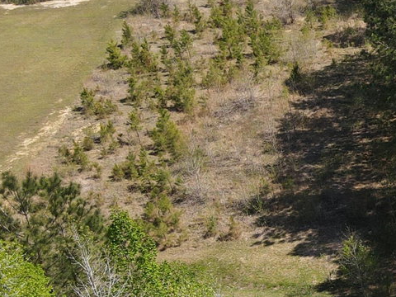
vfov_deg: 18.4
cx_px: 602
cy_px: 156
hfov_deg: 20.6
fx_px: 915
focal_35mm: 80
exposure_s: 1/400
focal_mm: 4.5
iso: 100
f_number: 2.8
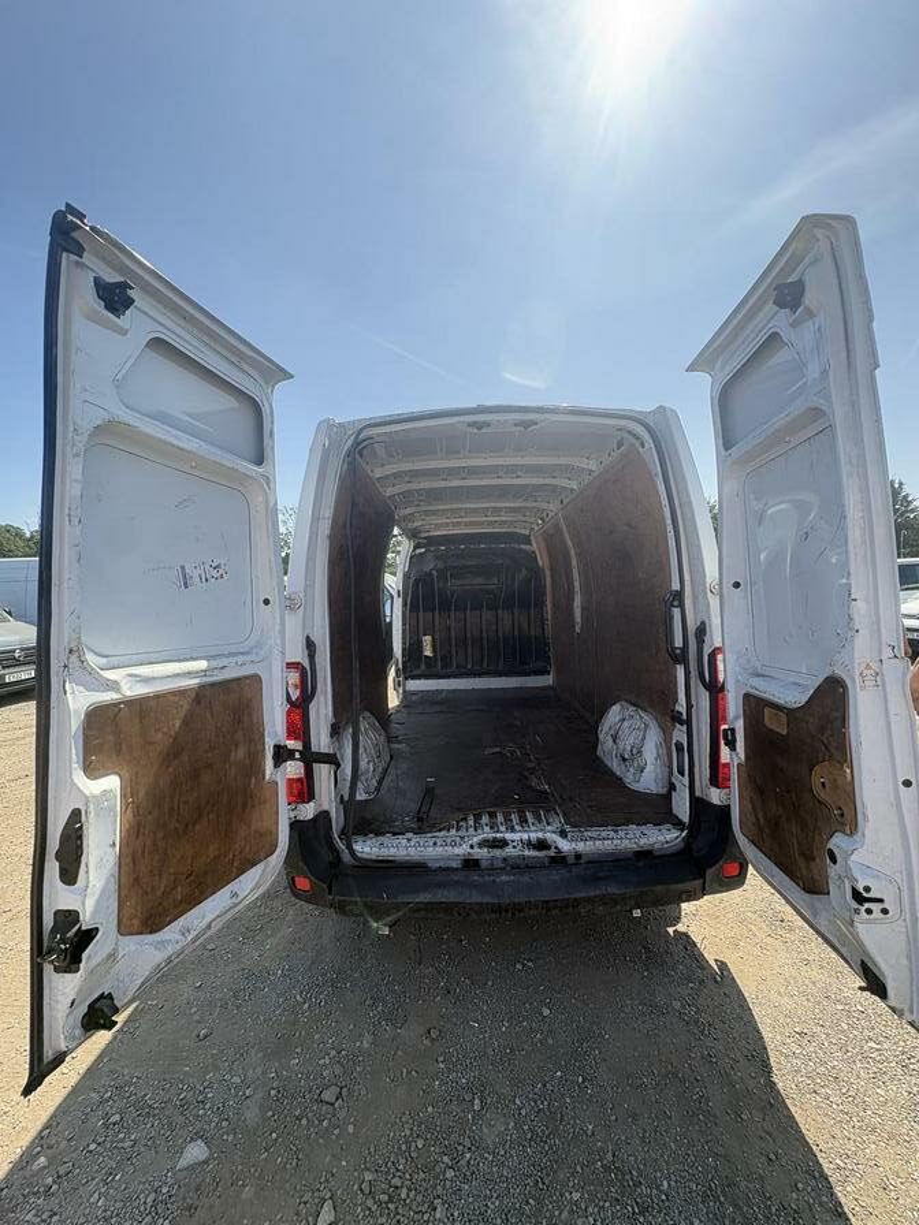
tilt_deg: +0.6
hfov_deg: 85.7
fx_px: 496
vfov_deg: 102.1
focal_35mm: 14
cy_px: 612
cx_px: 460
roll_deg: +1.2
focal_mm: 2.22
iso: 64
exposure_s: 1/548
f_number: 2.2
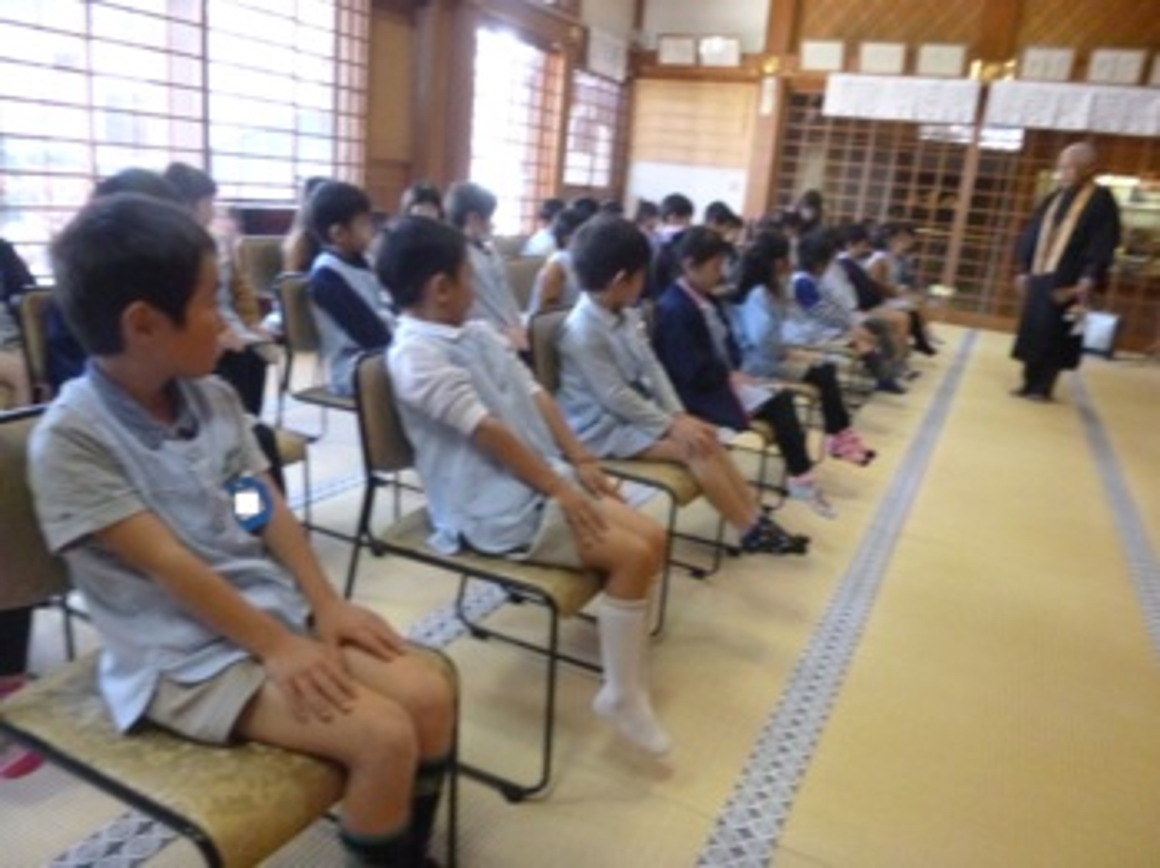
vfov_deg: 54.8
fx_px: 837
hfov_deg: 69.4
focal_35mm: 25
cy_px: 434
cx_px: 580
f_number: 3.9
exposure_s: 1/15
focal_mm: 4.5
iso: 800
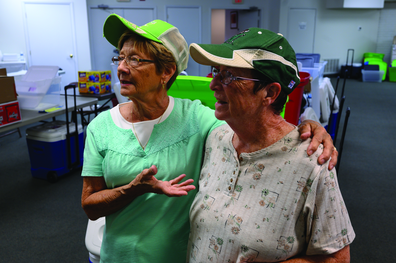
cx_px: 198
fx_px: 385
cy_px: 132
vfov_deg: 37.8
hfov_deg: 54.5
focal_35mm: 35
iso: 500
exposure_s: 1/30
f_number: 5.6
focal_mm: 35
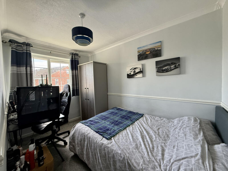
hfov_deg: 102.1
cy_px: 86
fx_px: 92
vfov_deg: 85.7
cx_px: 114
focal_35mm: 14
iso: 250
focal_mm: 2.22
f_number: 2.2
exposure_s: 1/99
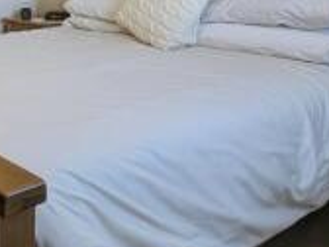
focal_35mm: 45
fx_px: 428
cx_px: -49
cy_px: -15
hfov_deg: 34.9
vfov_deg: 29.5
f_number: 2.2
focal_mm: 1.95
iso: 74
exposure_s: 1/25
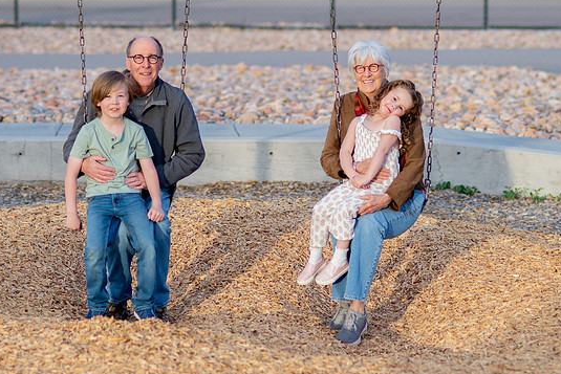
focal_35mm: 165
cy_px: 185
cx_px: 273
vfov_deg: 8.3
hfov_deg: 12.4
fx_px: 2572
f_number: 2.2
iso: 200
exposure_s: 1/800
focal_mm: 85
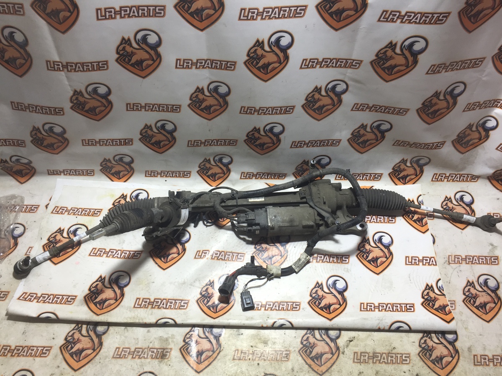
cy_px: 188
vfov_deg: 48.2
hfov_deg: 61.7
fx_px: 421
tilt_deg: -56.7
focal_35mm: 29
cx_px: 251
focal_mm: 4.15
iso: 32
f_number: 2.2
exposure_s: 1/50
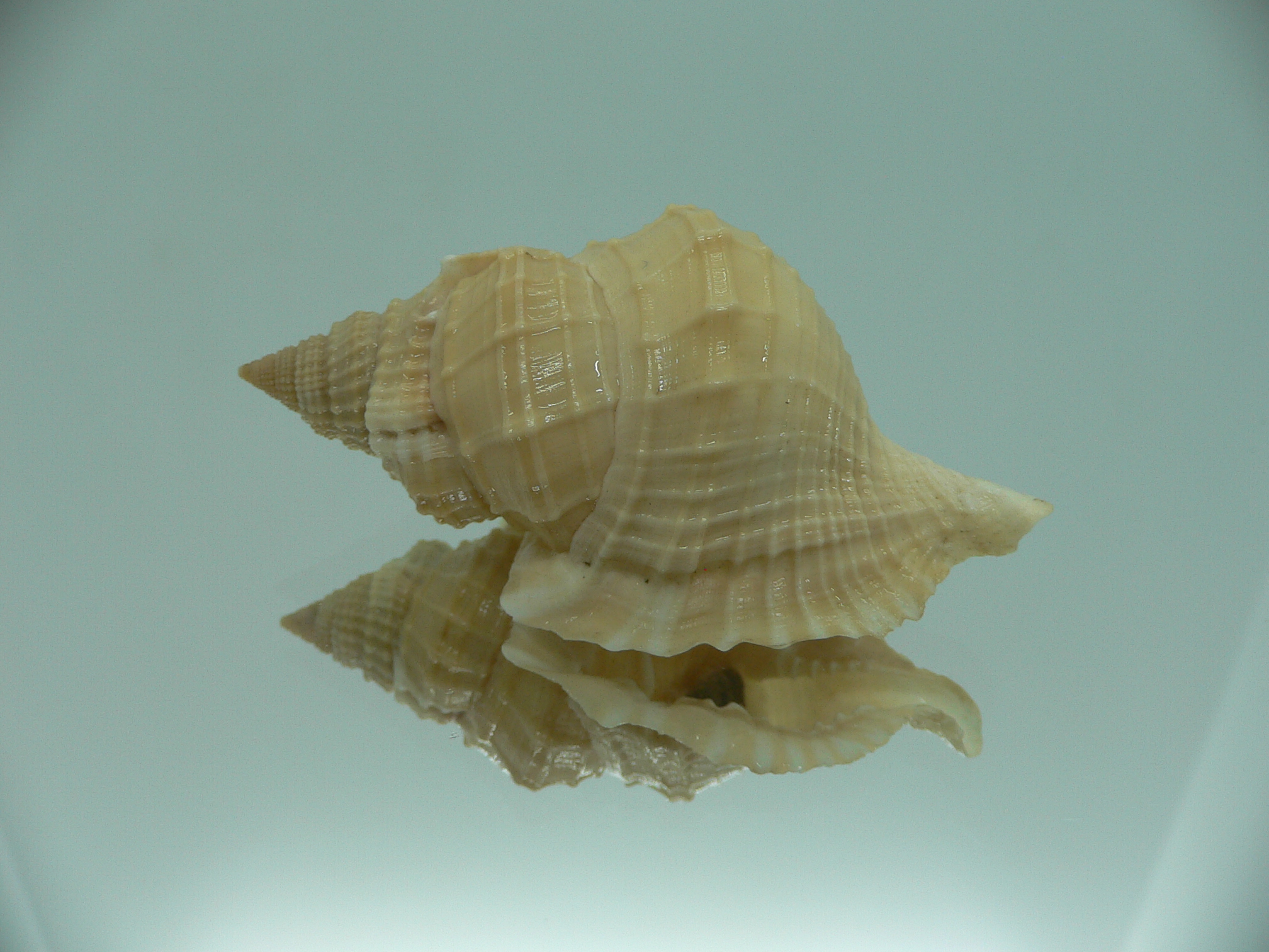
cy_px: 476
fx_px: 1283
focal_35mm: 35
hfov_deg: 52.6
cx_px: 634
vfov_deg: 40.7
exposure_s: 1/60
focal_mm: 4.6
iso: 80
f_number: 2.8
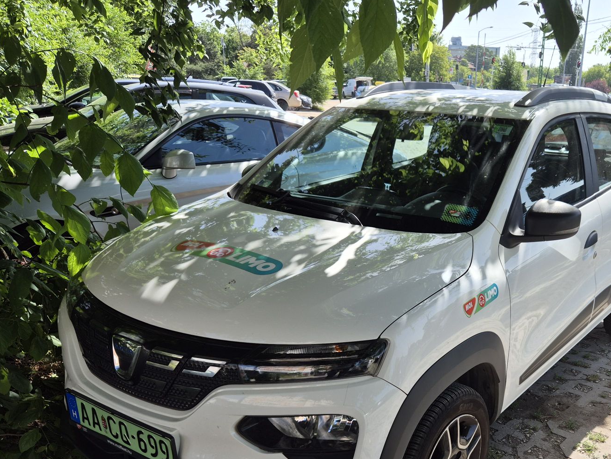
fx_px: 618
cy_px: 335
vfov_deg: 39.8
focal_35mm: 35
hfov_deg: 51.1
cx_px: 433
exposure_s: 1/784
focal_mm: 5.4
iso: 25
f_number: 1.8
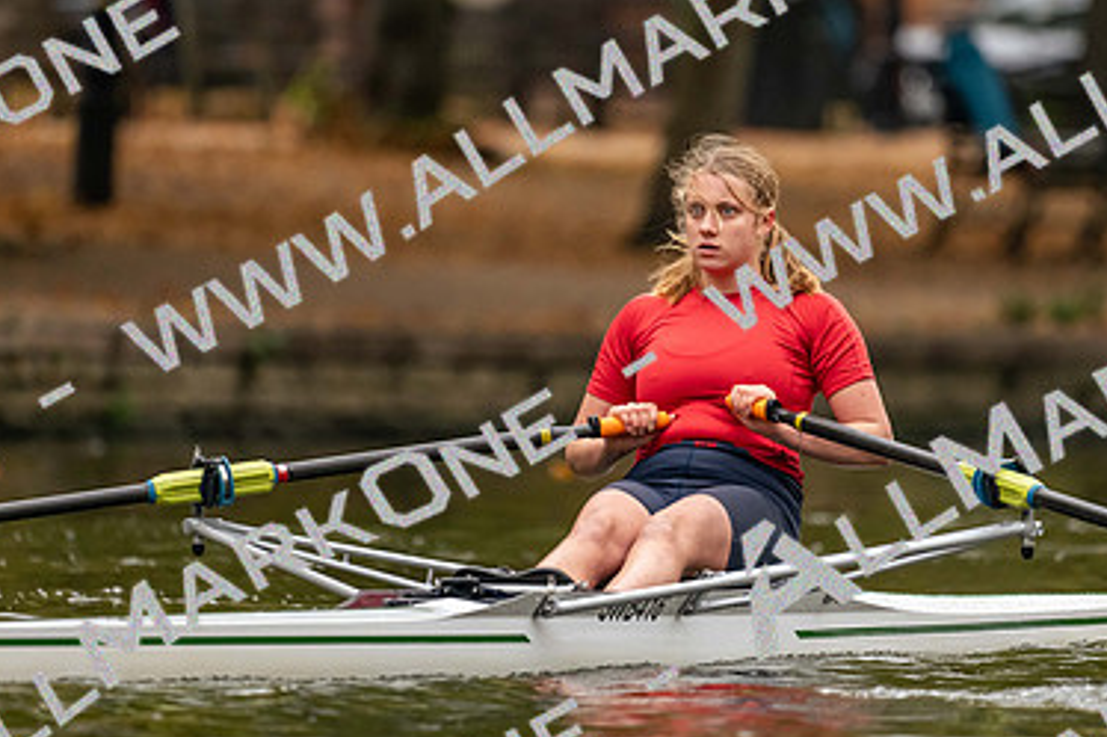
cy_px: 380
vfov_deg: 2.2
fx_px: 19086
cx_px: 488
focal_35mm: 621
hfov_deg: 3.3
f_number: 4.5
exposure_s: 1/2500
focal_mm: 400
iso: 2200
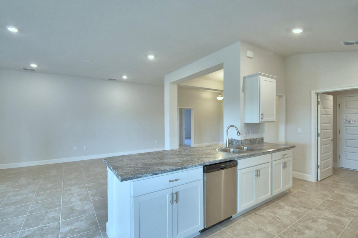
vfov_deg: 73.7
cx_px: 174
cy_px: 122
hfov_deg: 96.7
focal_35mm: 16
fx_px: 159
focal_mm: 10
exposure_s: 1/80
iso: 400
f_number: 4.5
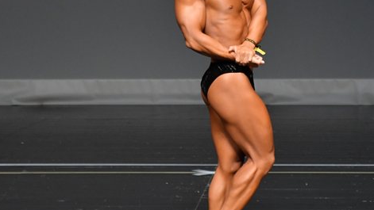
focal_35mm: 646
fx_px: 6407
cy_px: 71
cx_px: 227
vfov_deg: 1.9
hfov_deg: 3.3
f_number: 5.6
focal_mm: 250
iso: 2500
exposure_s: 1/400
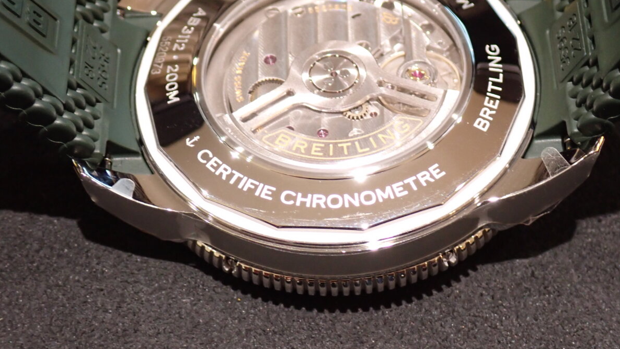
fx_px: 1595
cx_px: 313
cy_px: 129
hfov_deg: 22.0
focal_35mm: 97
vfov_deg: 12.5
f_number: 4.5
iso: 640
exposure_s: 1/50
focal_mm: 15.66
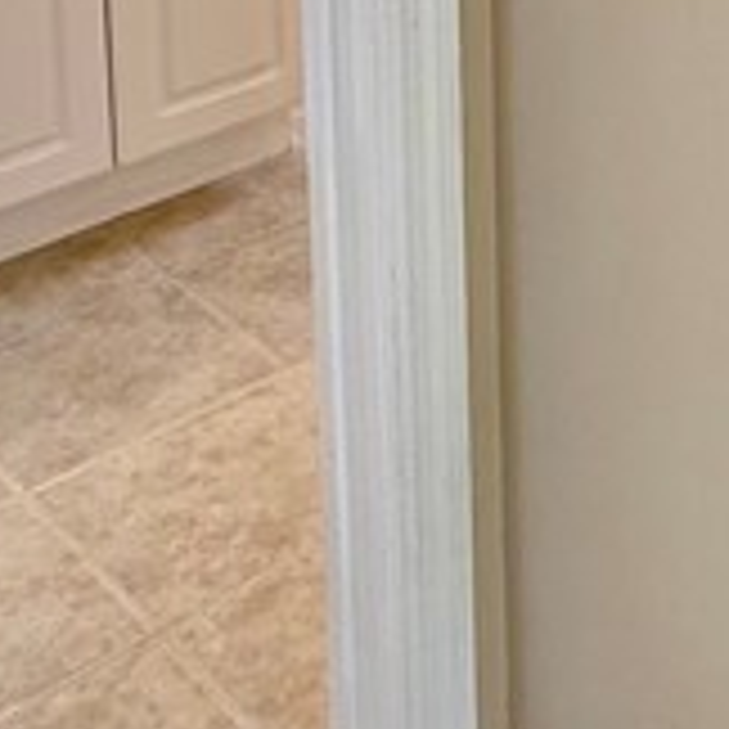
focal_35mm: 78
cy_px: -459
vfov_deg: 18.7
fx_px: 1858
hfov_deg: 19.8
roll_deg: -1.0
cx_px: 1030
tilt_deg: -8.8
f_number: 2.2
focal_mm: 2.22
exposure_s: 1/99
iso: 200
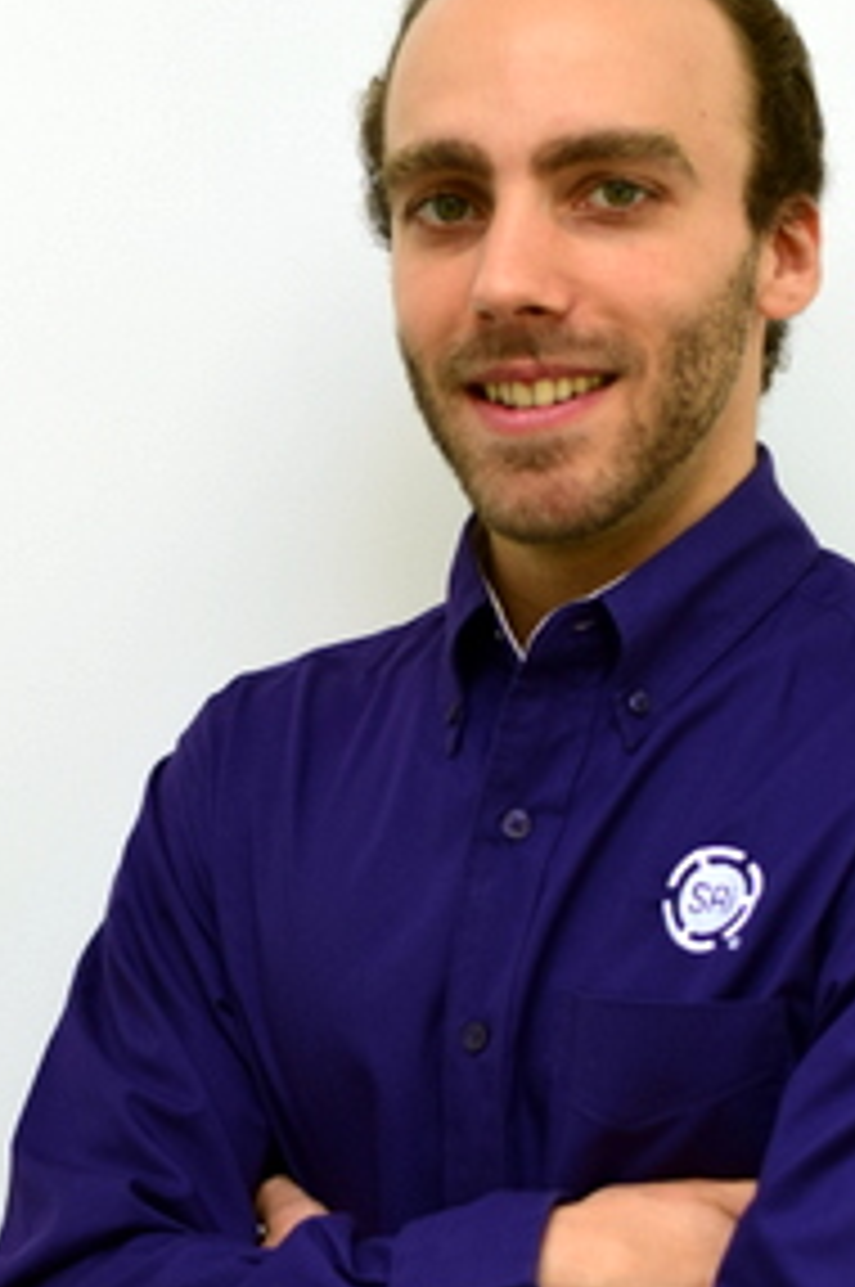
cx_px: 567
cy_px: 765
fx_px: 4499
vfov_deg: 16.3
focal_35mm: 126
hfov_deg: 10.8
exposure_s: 1/500
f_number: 2.2
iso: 200
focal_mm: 50
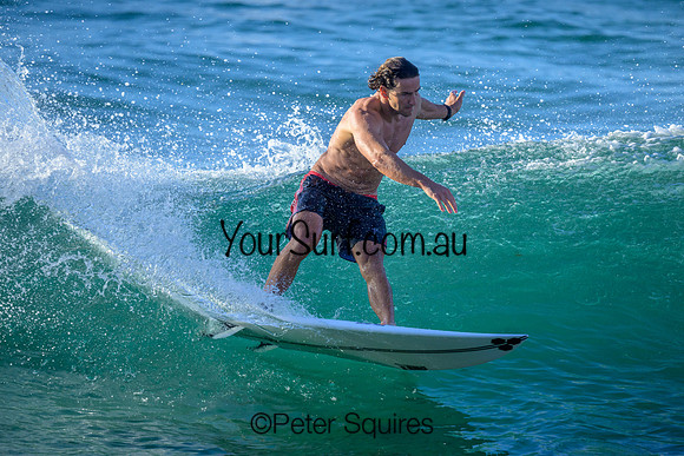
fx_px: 15203
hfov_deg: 2.6
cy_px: 228
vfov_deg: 1.7
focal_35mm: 800
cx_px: 342
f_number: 6.3
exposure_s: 1/2000
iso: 900
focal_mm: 800
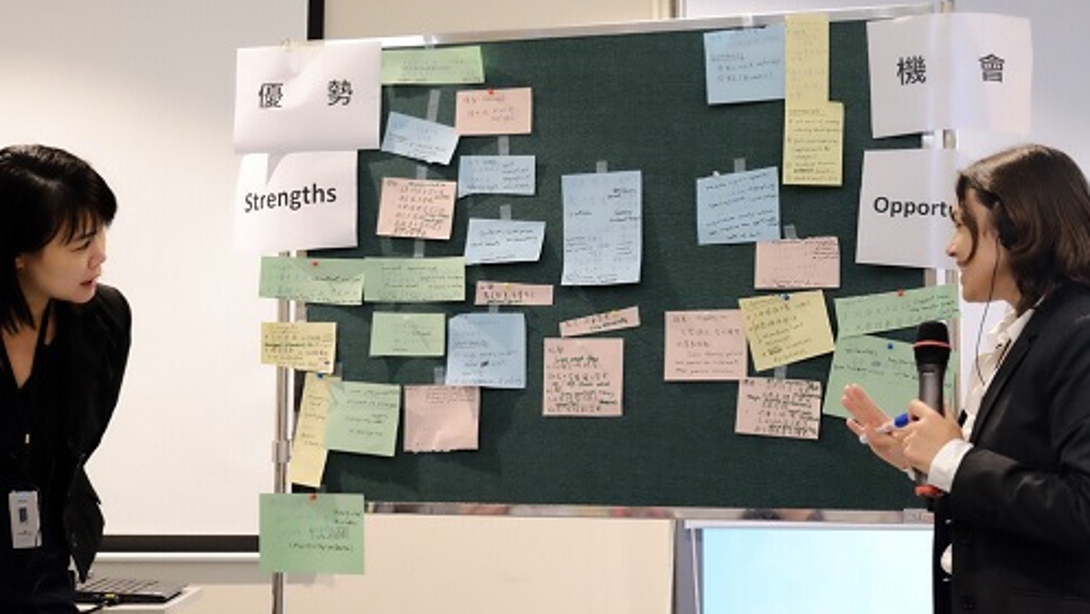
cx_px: 544
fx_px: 1706
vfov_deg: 20.4
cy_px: 262
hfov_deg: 35.4
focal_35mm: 59
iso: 6400
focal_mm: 37.4
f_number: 4.5
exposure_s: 1/140
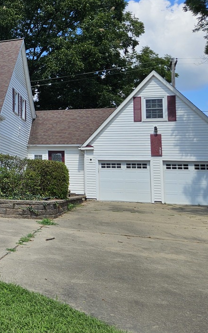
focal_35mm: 50
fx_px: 453
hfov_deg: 22.2
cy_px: 124
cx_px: -88
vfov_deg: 40.0
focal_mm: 5.4
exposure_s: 1/2423
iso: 25
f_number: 1.8
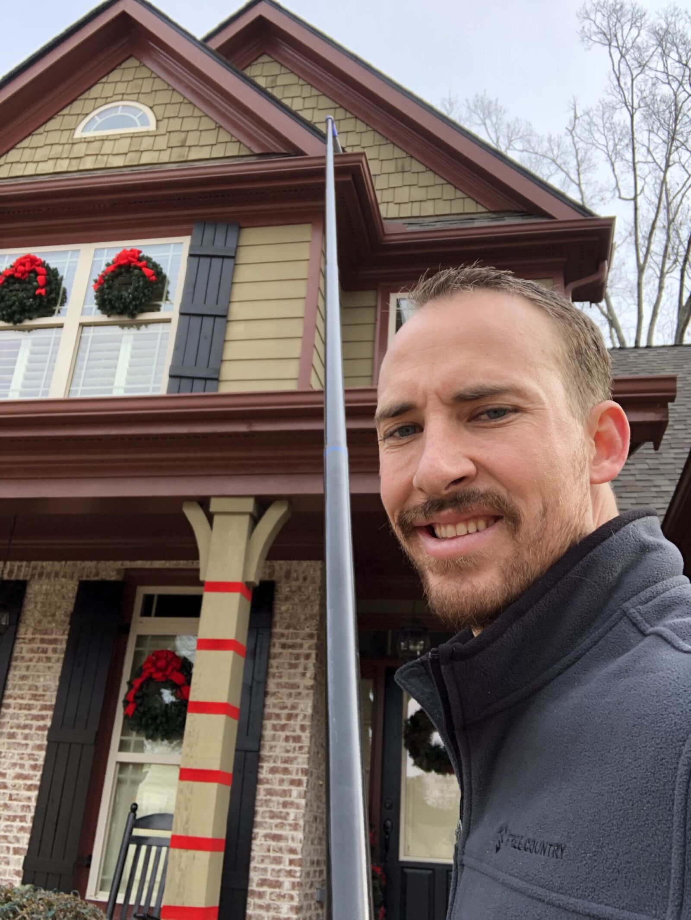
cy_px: 460
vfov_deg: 56.8
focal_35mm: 32
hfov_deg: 44.2
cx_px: 346
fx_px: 851
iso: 20
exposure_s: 1/210
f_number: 2.2
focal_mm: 2.87
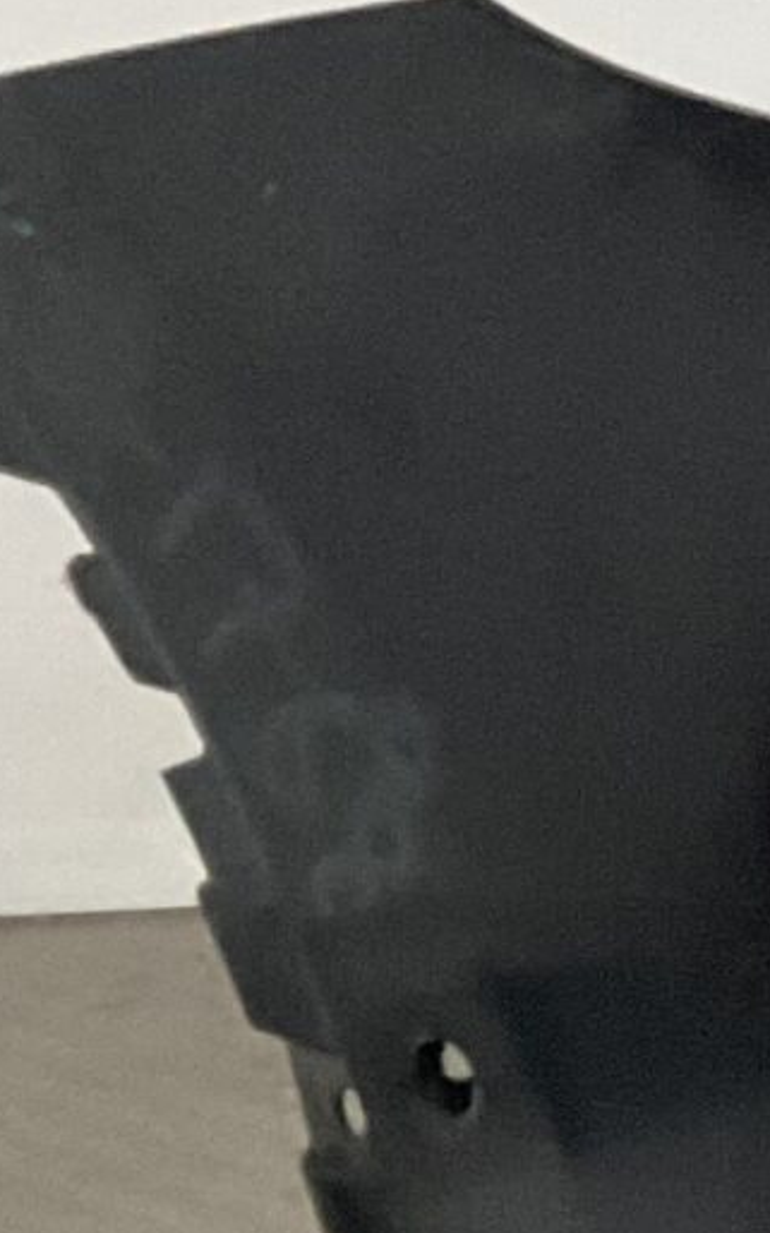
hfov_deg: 7.7
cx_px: 2132
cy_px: 559
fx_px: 5140
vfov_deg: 13.7
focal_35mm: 153
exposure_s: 1/60
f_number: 1.8
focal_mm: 3
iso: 250
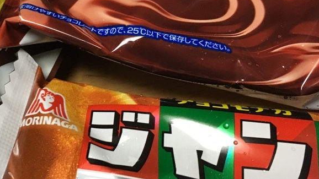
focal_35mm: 56
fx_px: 474
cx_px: 84
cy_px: 80
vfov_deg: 21.4
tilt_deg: -61.4
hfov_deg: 36.5
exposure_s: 1/30
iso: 200
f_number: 2.2
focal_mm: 4.15
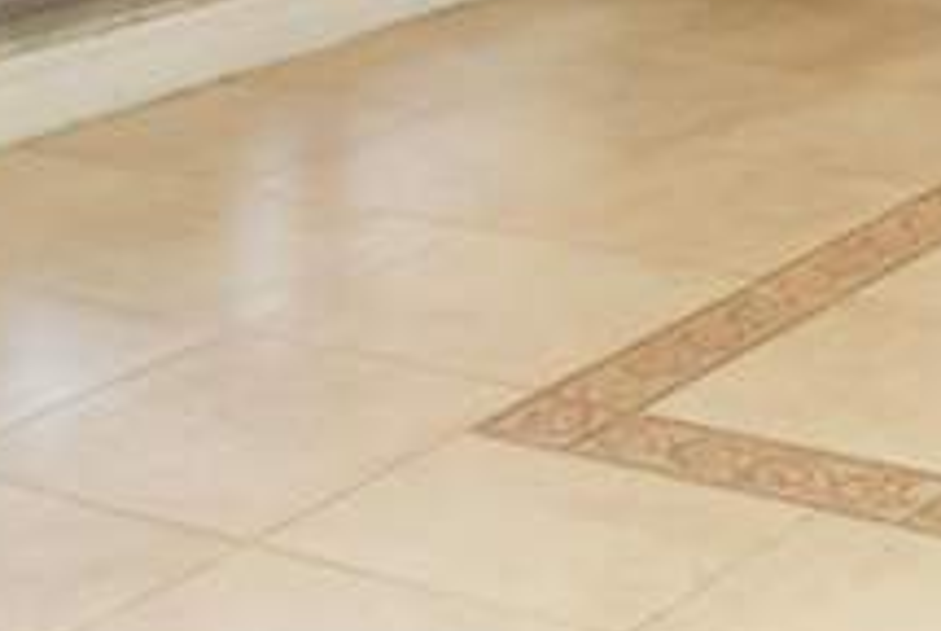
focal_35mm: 104
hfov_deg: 18.6
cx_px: 1129
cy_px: -379
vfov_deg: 12.4
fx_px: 2722
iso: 1250
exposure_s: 1/160
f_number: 4
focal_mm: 28
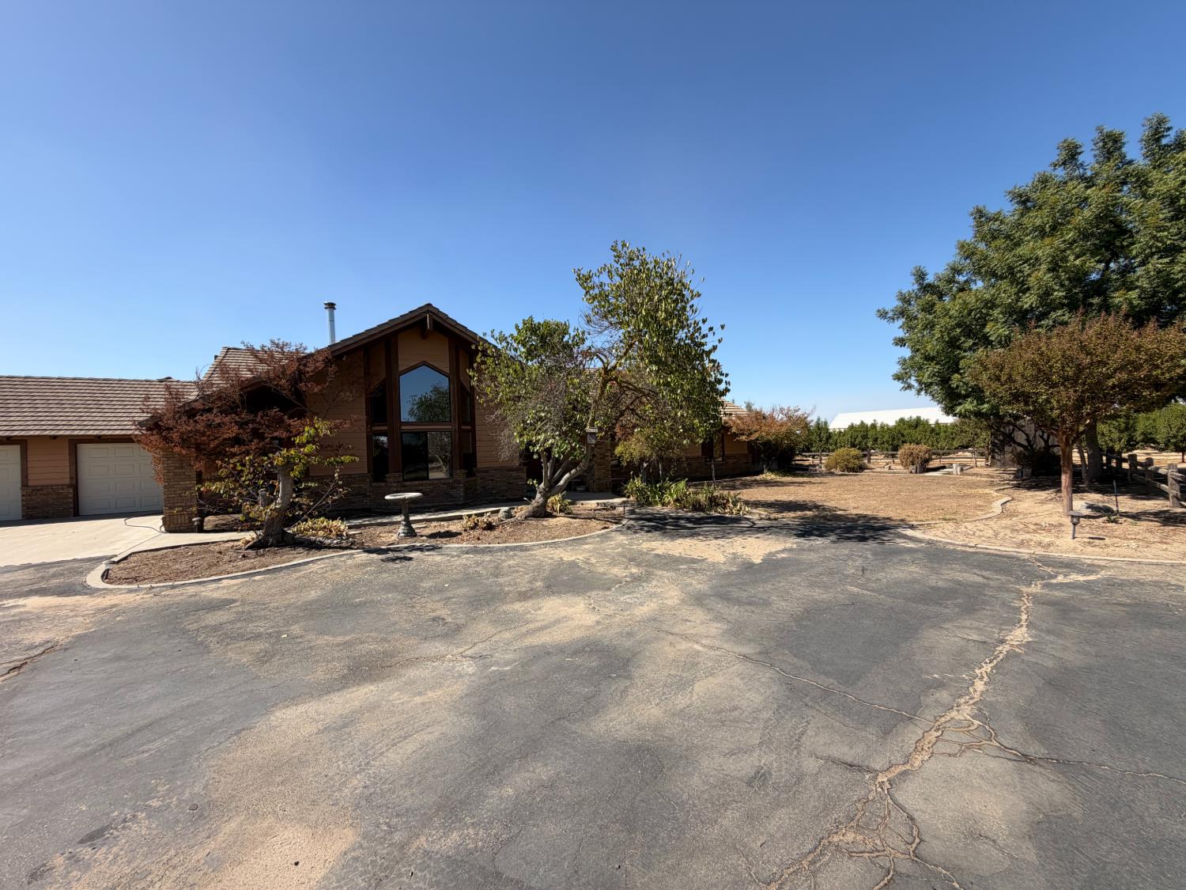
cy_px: 445
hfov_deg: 102.1
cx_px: 593
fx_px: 480
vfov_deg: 85.7
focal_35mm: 14
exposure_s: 1/770
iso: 25
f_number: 2.2
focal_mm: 2.22
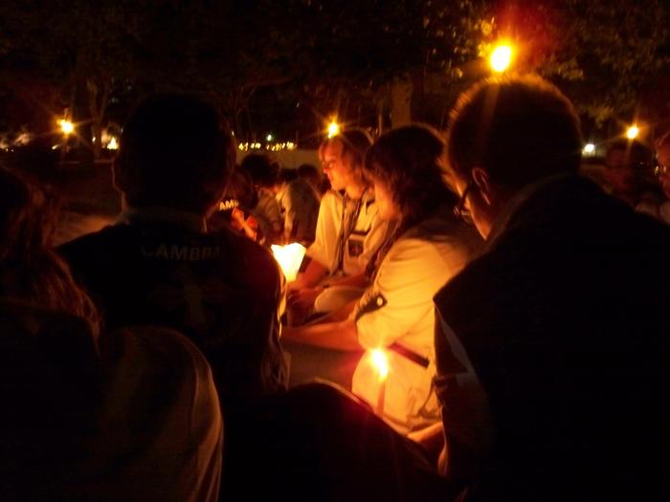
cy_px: 251
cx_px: 335
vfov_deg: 38.7
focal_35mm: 37
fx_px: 716
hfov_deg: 50.1
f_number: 3.4
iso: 400
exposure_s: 1/2
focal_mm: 7.9
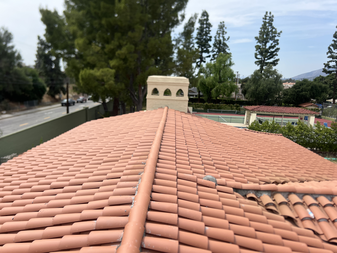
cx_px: 168
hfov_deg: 67.3
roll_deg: -2.2
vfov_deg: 53.1
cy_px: 126
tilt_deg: -12.1
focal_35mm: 26
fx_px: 253
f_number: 1.5
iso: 50
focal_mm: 5.7
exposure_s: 1/3968
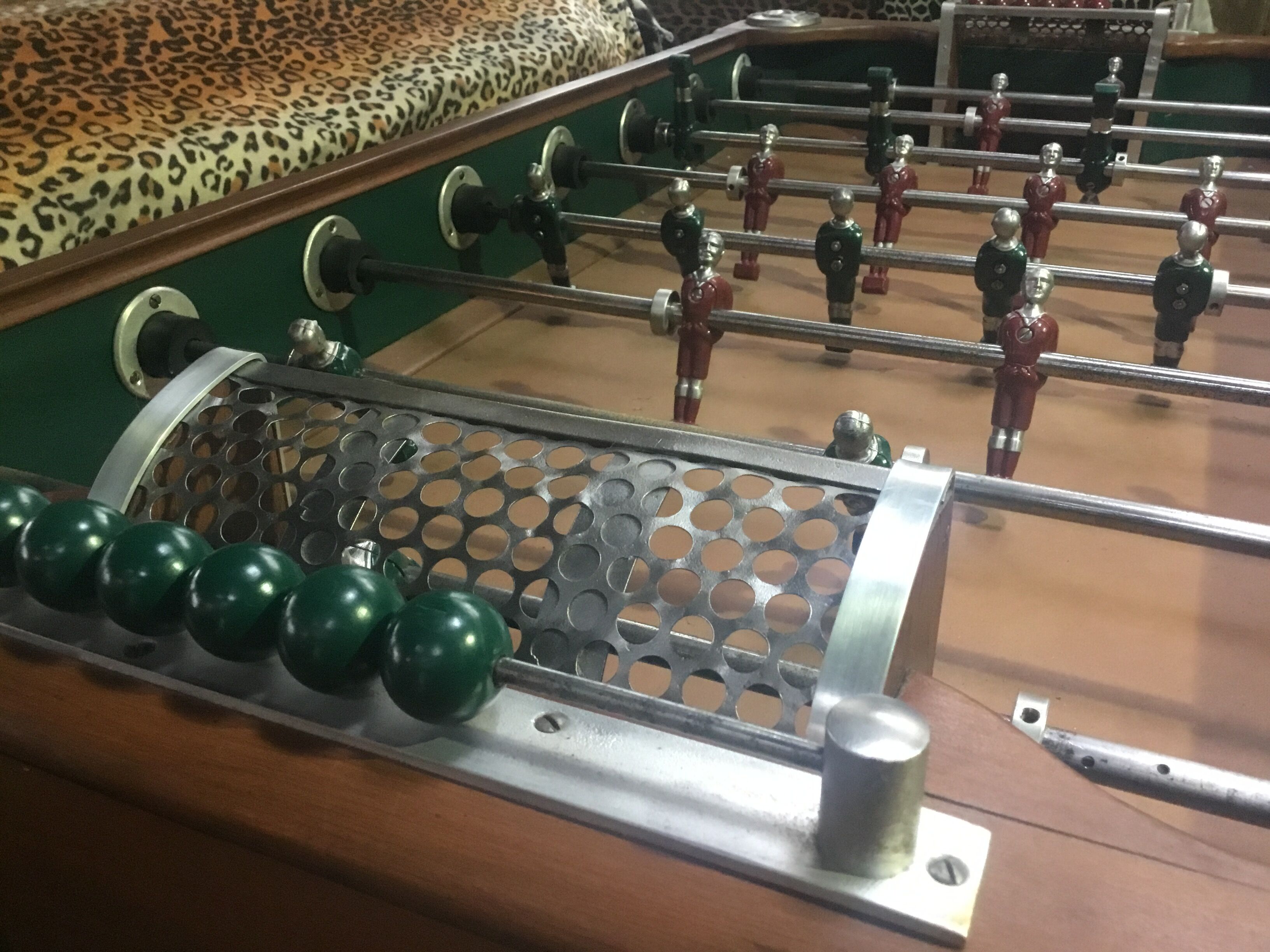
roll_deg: +0.6
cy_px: 476
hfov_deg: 58.4
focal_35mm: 31
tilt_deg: -26.8
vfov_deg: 45.4
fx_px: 1137
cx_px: 635
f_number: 2.4
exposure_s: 1/25
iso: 200
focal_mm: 3.3
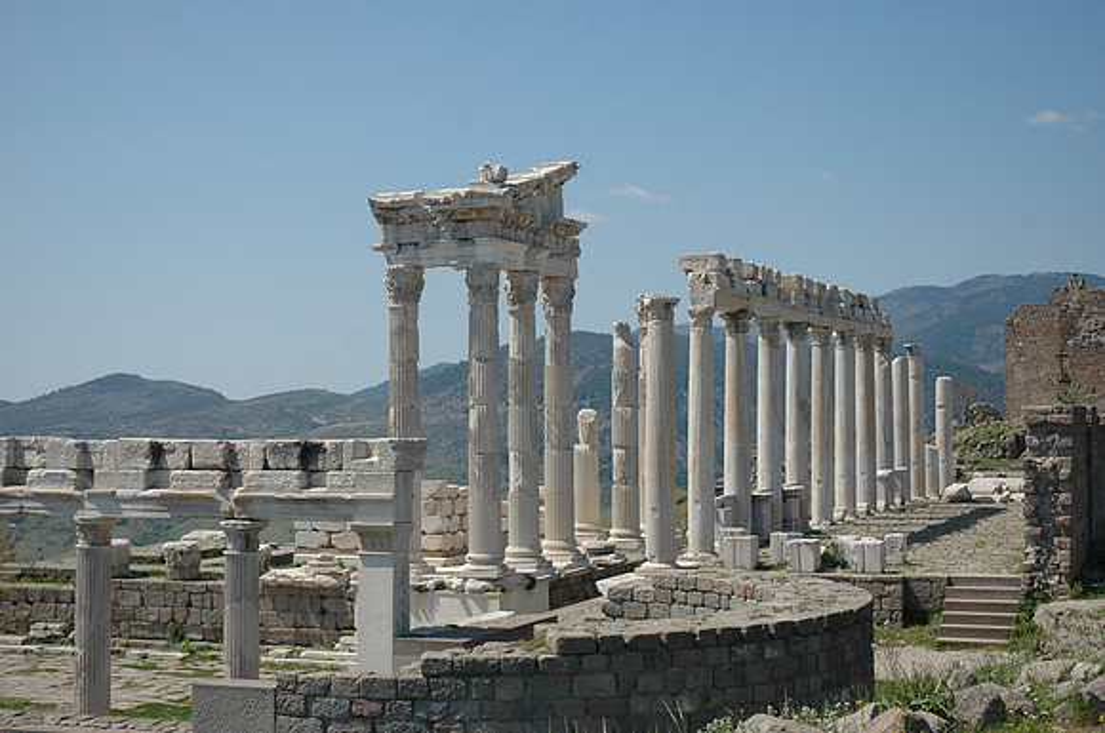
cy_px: 366
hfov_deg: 35.1
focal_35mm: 57
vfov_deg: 23.7
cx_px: 552
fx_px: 1747
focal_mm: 38
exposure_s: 1/1250
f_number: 5
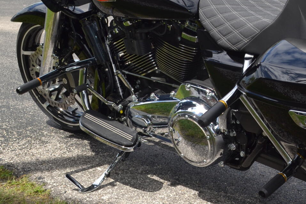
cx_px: 269
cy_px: 43
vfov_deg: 19.5
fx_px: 586
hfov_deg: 28.3
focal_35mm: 69
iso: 100
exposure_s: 1/200
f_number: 9
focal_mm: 22
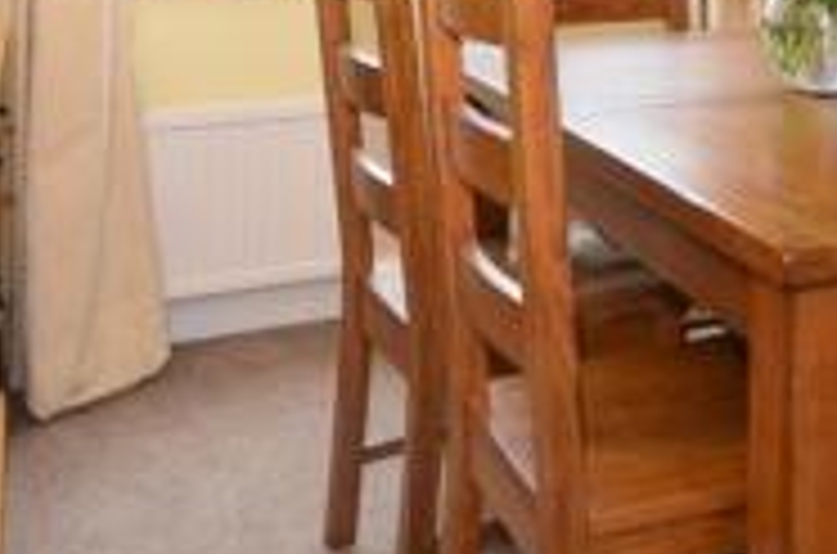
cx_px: 747
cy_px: -171
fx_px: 1229
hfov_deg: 35.5
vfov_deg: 22.6
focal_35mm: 53
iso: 200
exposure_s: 1/10
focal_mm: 10
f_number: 5
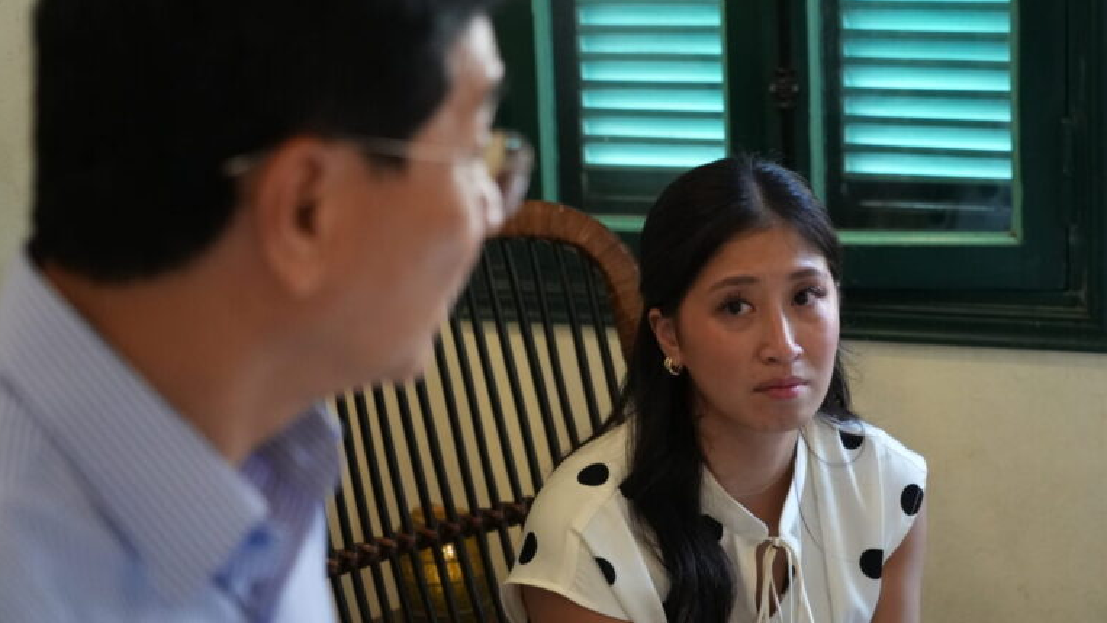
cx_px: 553
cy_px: 264
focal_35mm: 97
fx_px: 2847
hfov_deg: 22.0
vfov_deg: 12.5
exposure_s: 1/160
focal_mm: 92
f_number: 5.6
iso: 10000
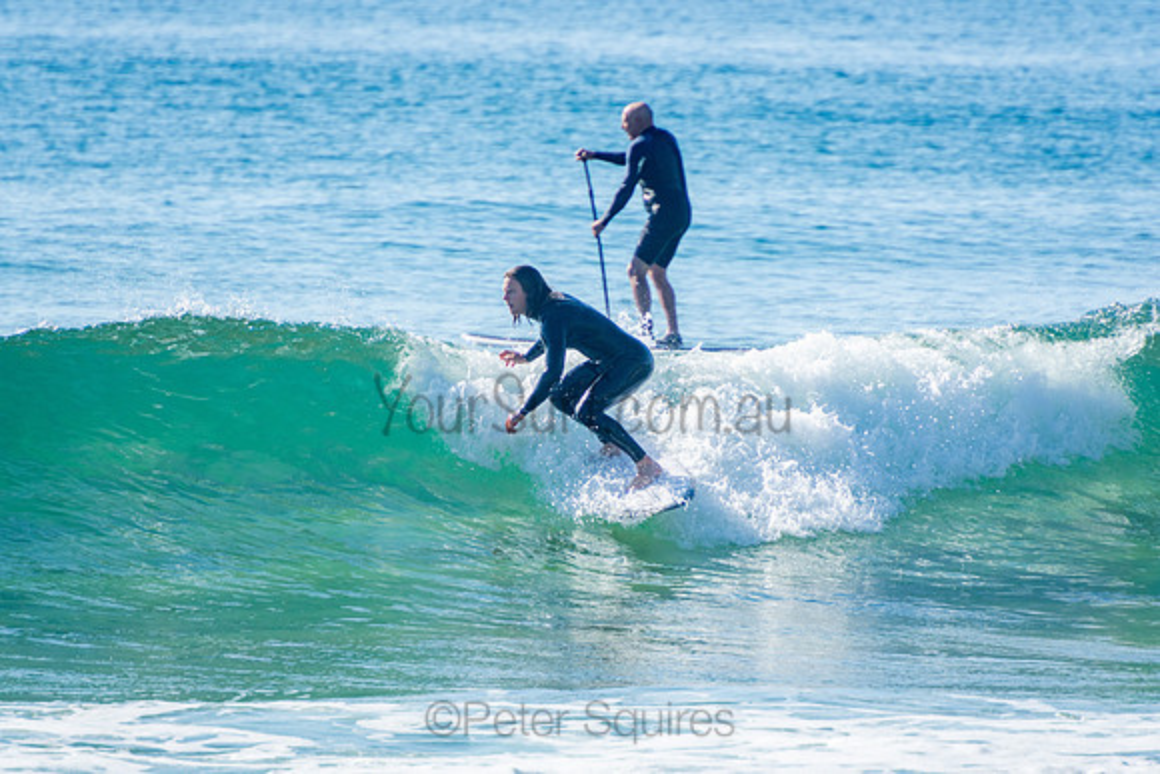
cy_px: 387
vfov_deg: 2.3
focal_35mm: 600
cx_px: 580
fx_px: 19337
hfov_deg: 3.4
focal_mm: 400
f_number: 5.6
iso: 250
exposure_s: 1/1250
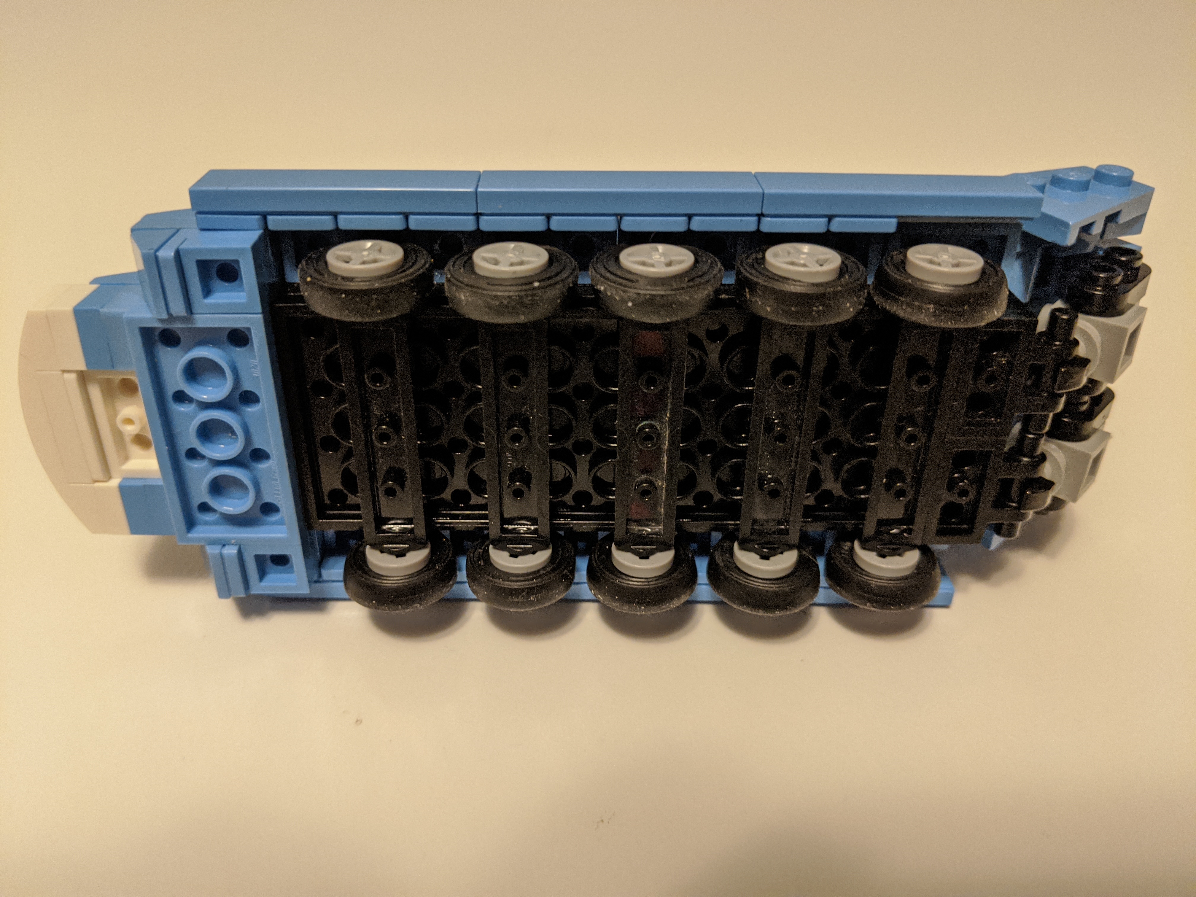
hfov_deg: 65.3
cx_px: 598
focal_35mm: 27
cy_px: 448
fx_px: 933
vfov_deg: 51.4
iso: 450
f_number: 1.8
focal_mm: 4.44
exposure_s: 1/60
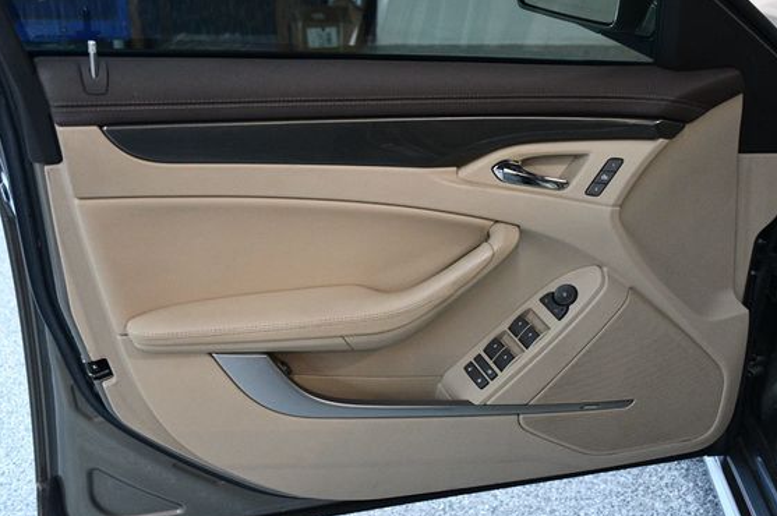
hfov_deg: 42.8
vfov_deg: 29.2
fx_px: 992
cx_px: 378
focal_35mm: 46
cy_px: 250
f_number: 4
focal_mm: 27
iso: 2500
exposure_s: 1/125
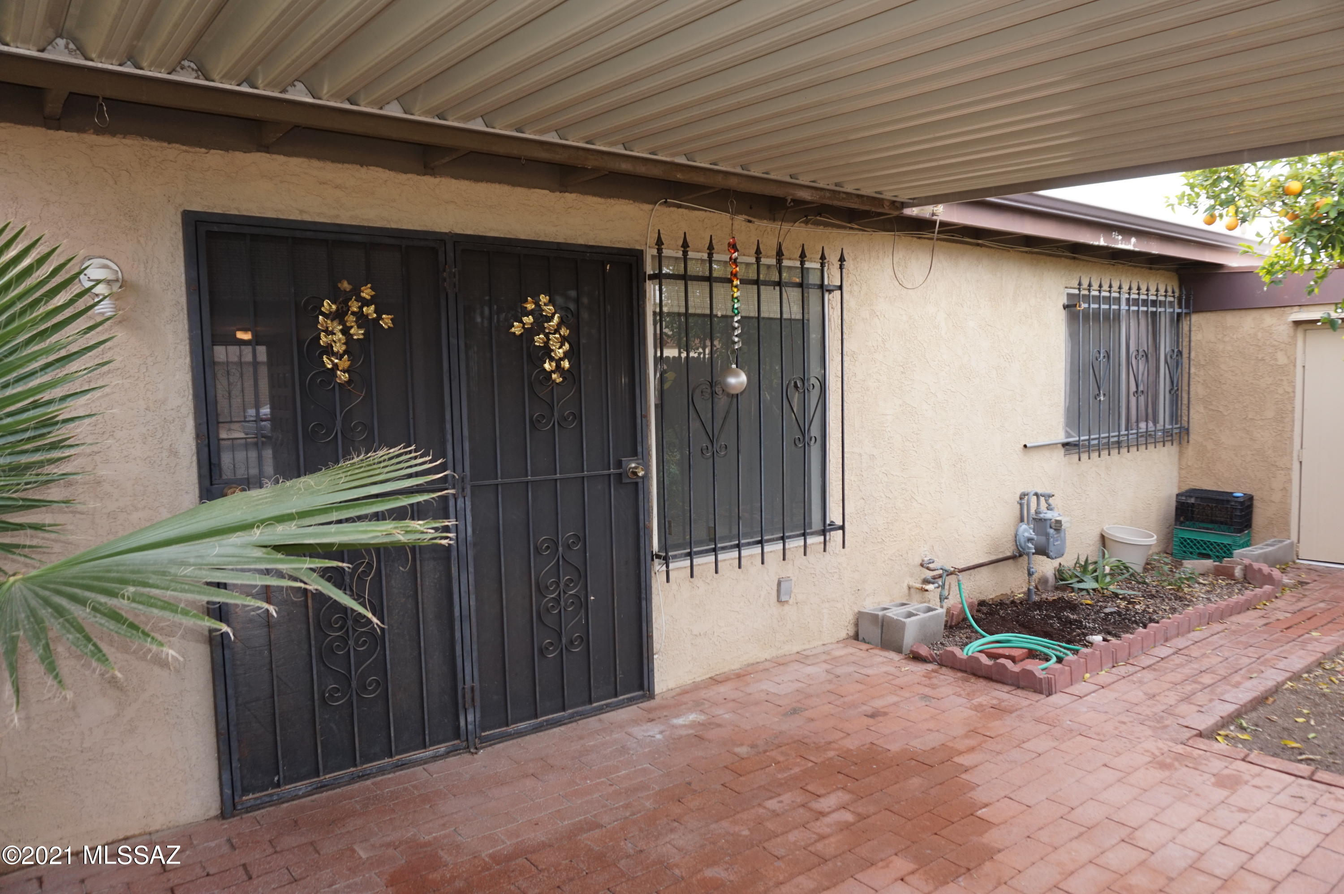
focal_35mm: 24
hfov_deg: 73.8
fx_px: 896
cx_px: 672
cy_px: 447
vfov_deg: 53.1
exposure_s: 1/160
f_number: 4
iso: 200
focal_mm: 16
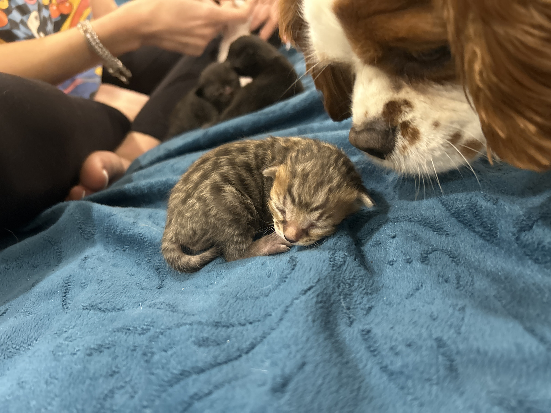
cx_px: 276
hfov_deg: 67.3
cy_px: 206
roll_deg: +16.8
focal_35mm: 26
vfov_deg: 53.1
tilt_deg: -26.9
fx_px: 414
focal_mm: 5.7
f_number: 1.5
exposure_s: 1/33
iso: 500
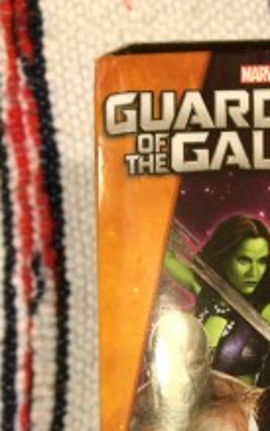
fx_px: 729
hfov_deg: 20.0
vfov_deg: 31.5
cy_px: 383
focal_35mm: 62
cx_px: 300
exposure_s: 1/24
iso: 320
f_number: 2.2
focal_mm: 4.12
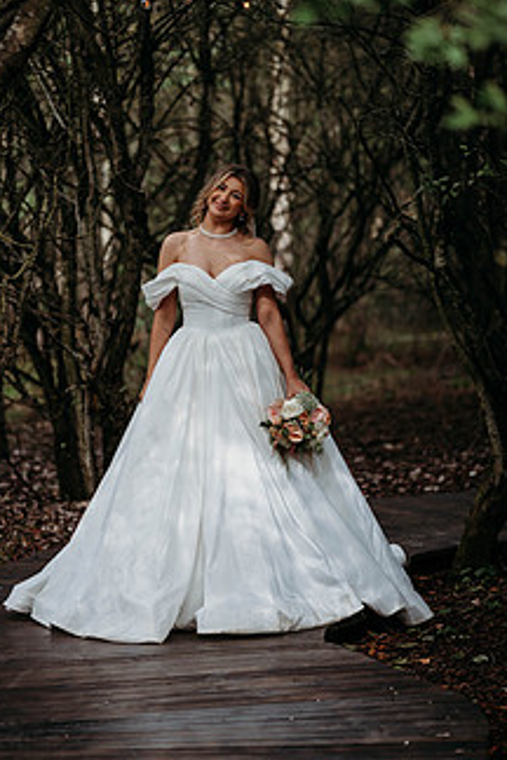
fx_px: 2493
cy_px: 312
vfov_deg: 17.3
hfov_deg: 11.6
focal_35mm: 118
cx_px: 207
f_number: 1.8
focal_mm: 85
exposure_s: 1/640
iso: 100
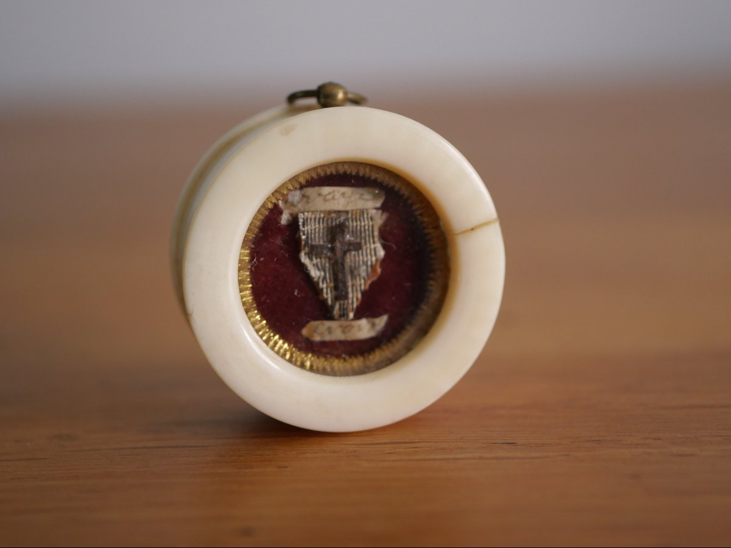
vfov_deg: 24.4
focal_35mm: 60
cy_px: 274
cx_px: 366
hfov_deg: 32.2
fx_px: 1267
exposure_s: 1/60
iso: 1000
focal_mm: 30
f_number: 2.8
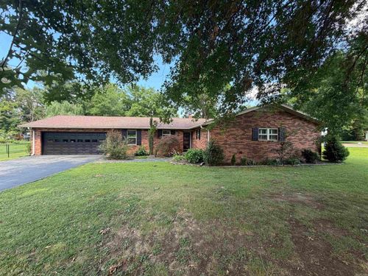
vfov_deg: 85.7
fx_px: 149
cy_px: 138
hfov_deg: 102.1
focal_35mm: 14
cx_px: 184
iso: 50
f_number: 2.2
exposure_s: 1/143
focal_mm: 2.22
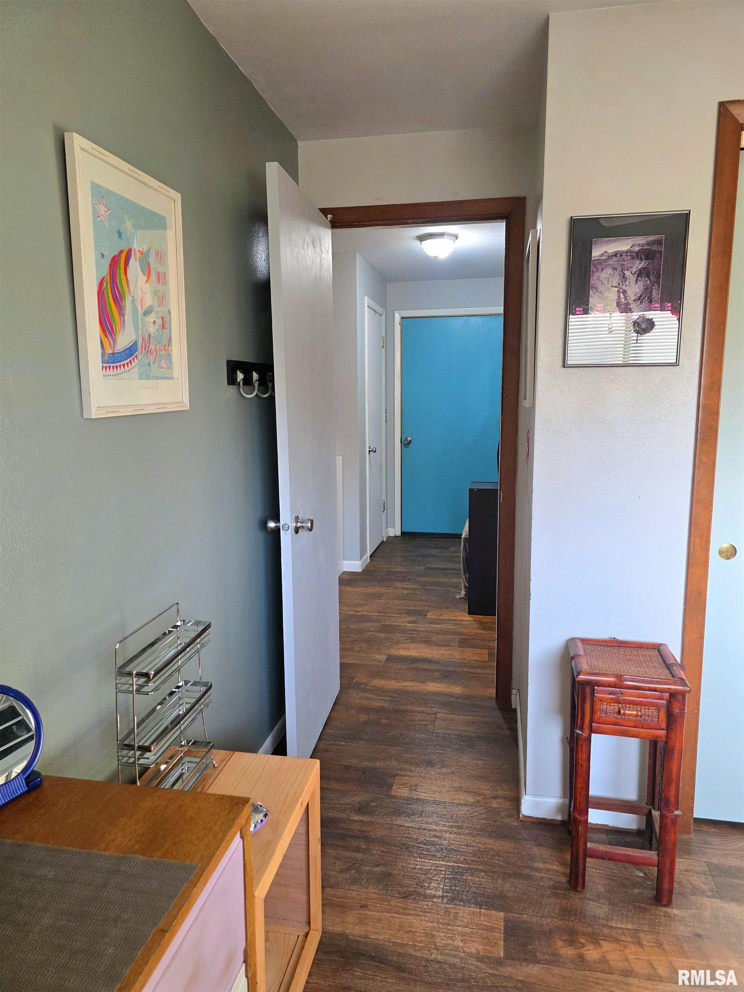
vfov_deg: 73.9
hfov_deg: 58.9
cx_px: 372
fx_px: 659
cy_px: 496
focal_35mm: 23
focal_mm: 6.3
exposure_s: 1/120
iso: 250
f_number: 1.7
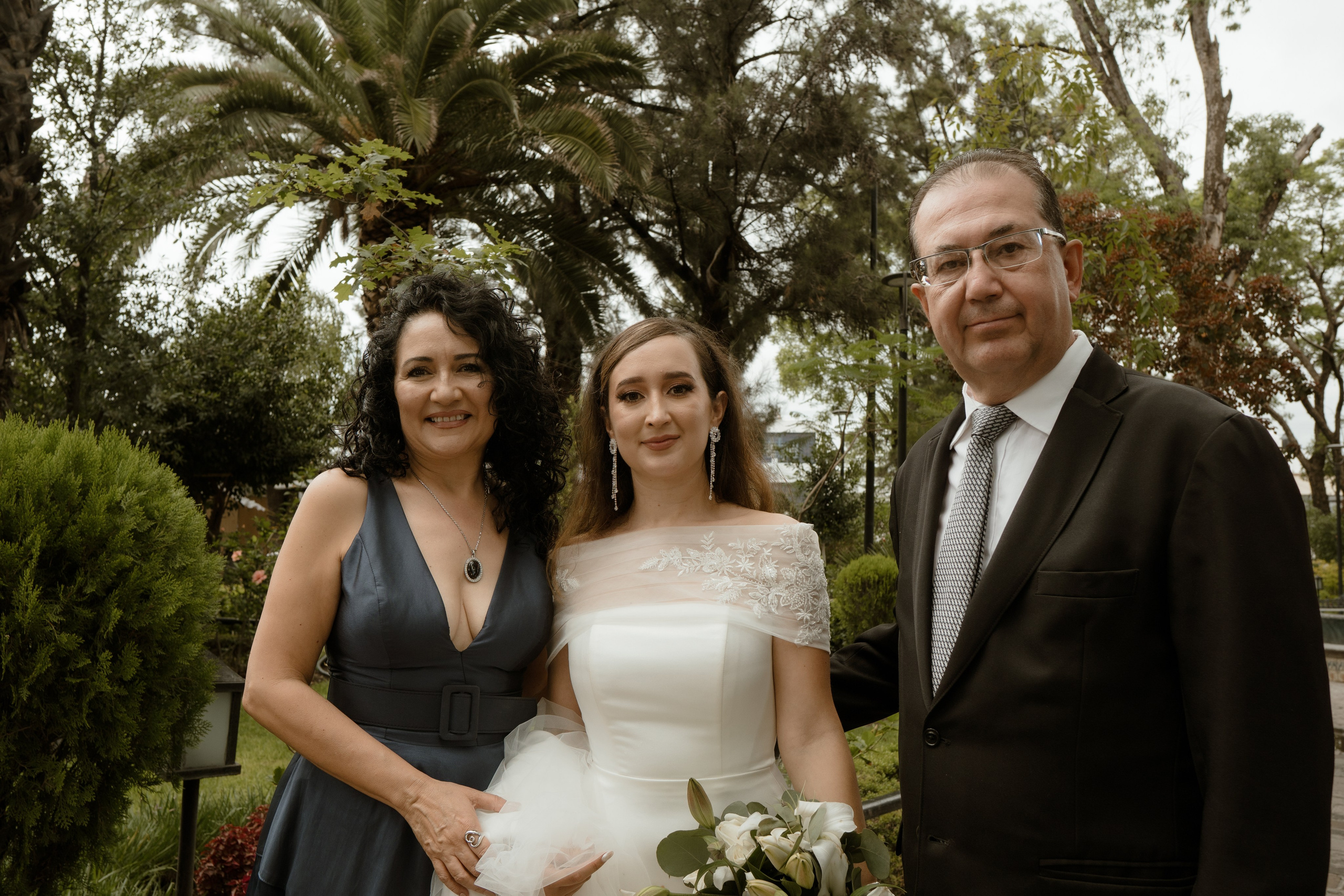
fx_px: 957
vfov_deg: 50.2
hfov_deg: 70.2
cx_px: 654
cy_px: 477
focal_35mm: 26
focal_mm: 16
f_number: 4.5
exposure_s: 1/250
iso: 160
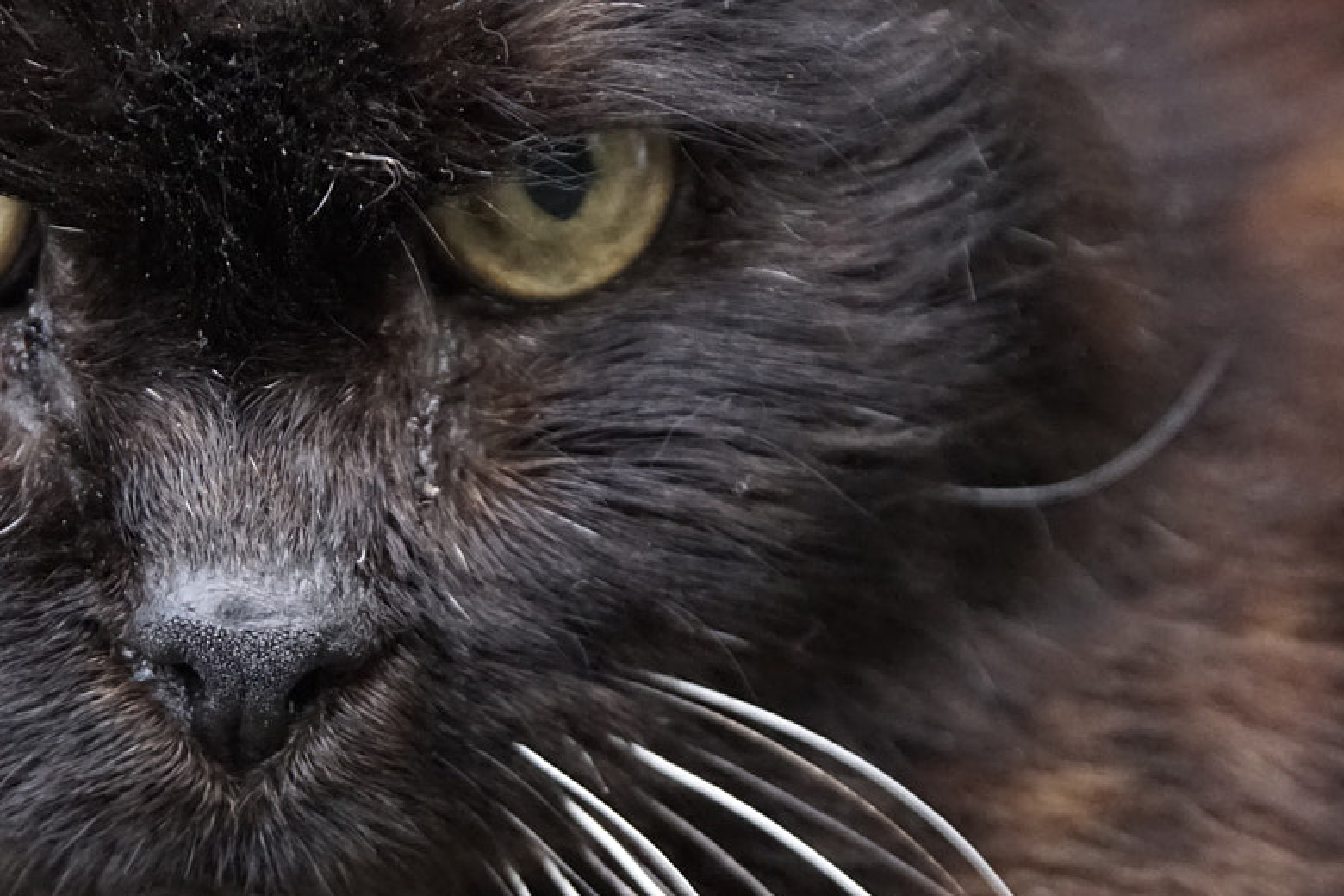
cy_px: 460
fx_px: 10341
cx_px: 607
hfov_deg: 7.4
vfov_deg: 5.0
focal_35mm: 277
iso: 2500
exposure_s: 1/100
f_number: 5.6
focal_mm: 90
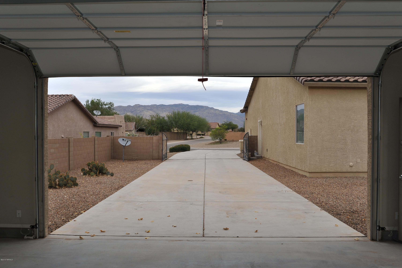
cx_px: 201
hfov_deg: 54.5
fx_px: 391
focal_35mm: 35
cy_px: 134
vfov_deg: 37.8
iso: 320
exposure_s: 1/250
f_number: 10
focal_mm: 35
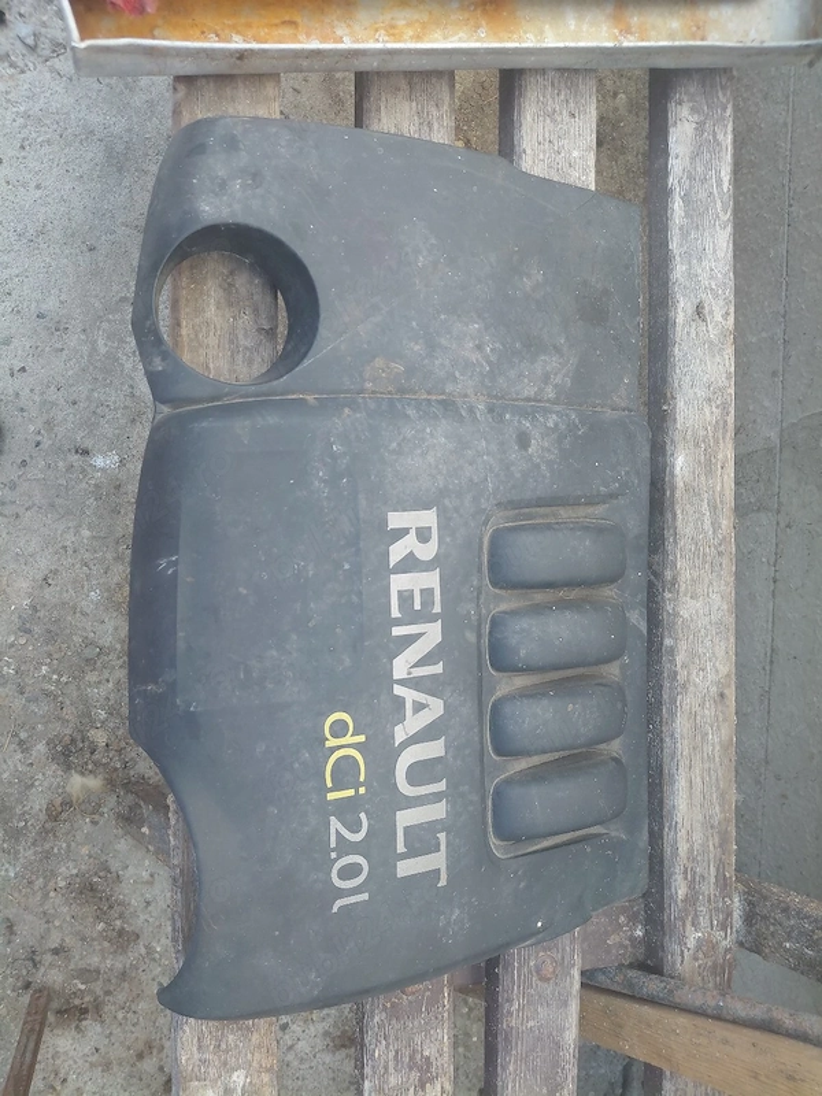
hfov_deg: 54.9
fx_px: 792
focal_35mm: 25
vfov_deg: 69.4
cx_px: 411
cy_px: 548
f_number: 1.8
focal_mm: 4.69
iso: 50
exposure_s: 1/244
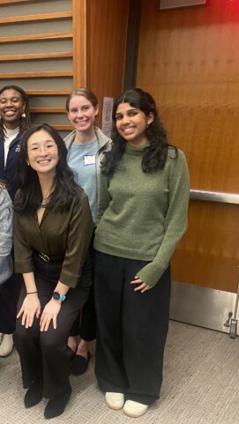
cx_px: 2
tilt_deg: -11.8
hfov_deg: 29.3
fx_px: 428
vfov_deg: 52.8
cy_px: 212
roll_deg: -0.7
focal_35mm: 38
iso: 500
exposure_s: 1/40
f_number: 1.8
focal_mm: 4.25
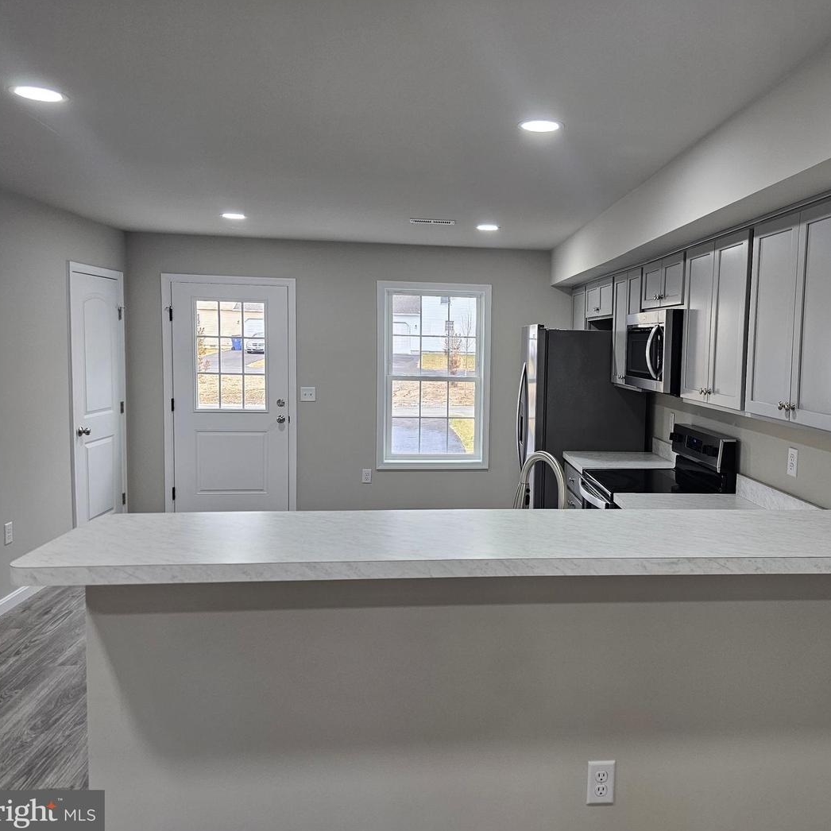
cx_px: 537
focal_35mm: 28
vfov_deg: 57.3
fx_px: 760
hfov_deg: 56.4
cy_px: 407
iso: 160
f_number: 1.7
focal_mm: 6.3
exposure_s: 1/120
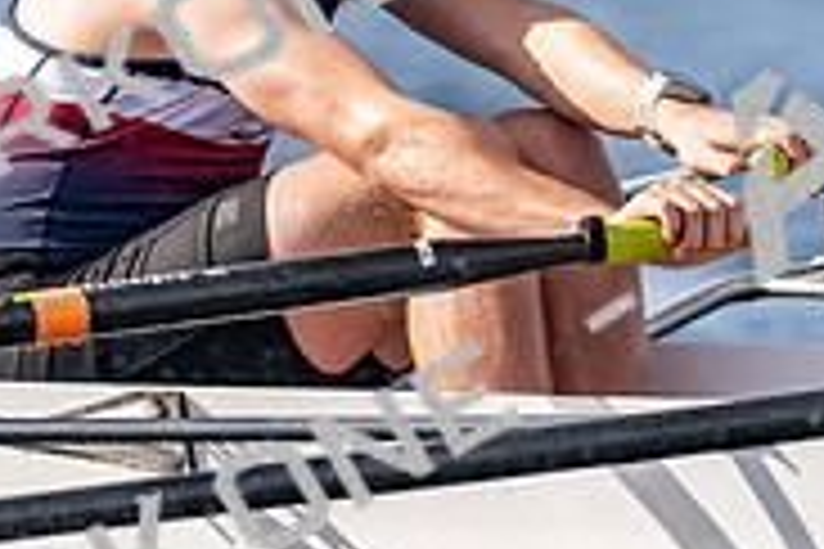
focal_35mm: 1268
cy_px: -142
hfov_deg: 1.6
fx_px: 29021
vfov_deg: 1.1
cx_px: 347
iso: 400
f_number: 4.5
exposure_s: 1/2500
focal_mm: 400
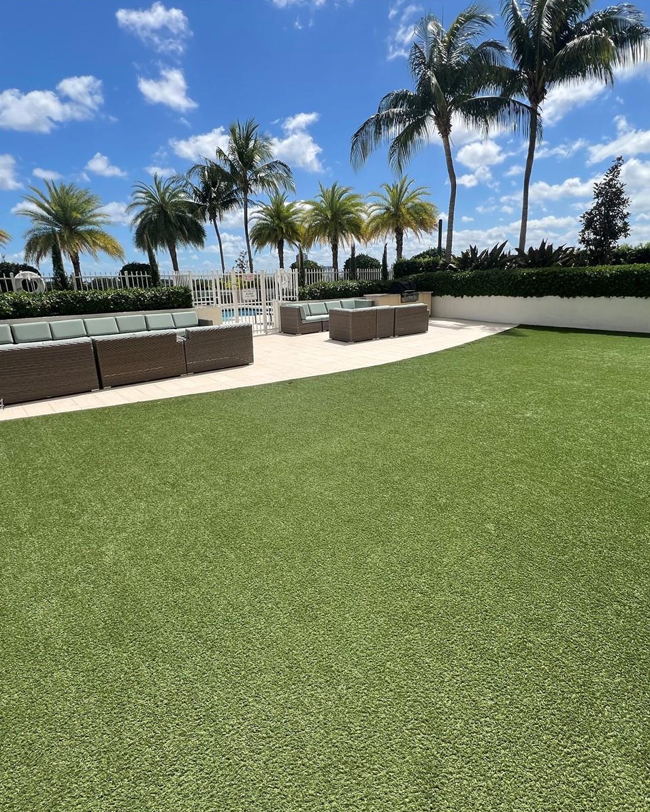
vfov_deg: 89.6
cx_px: 331
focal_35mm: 17
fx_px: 409
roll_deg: +1.5
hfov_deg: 77.0
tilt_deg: -16.2
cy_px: 405
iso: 32
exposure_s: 1/1946
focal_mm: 1.57
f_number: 1.8
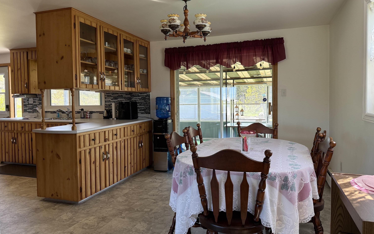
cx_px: 190
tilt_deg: -1.8
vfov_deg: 47.6
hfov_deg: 70.4
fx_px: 265
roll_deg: +0.9
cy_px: 109
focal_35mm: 26
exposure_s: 1/226
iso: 160
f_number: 1.78
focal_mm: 6.76
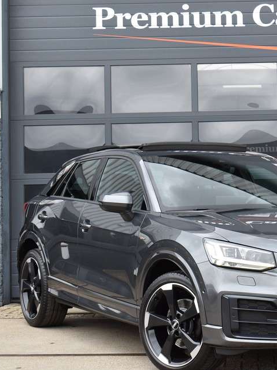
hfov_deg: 15.7
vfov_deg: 21.3
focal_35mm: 92
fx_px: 981
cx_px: 286
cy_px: 187
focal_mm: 40
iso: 400
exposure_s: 1/200
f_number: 7.1
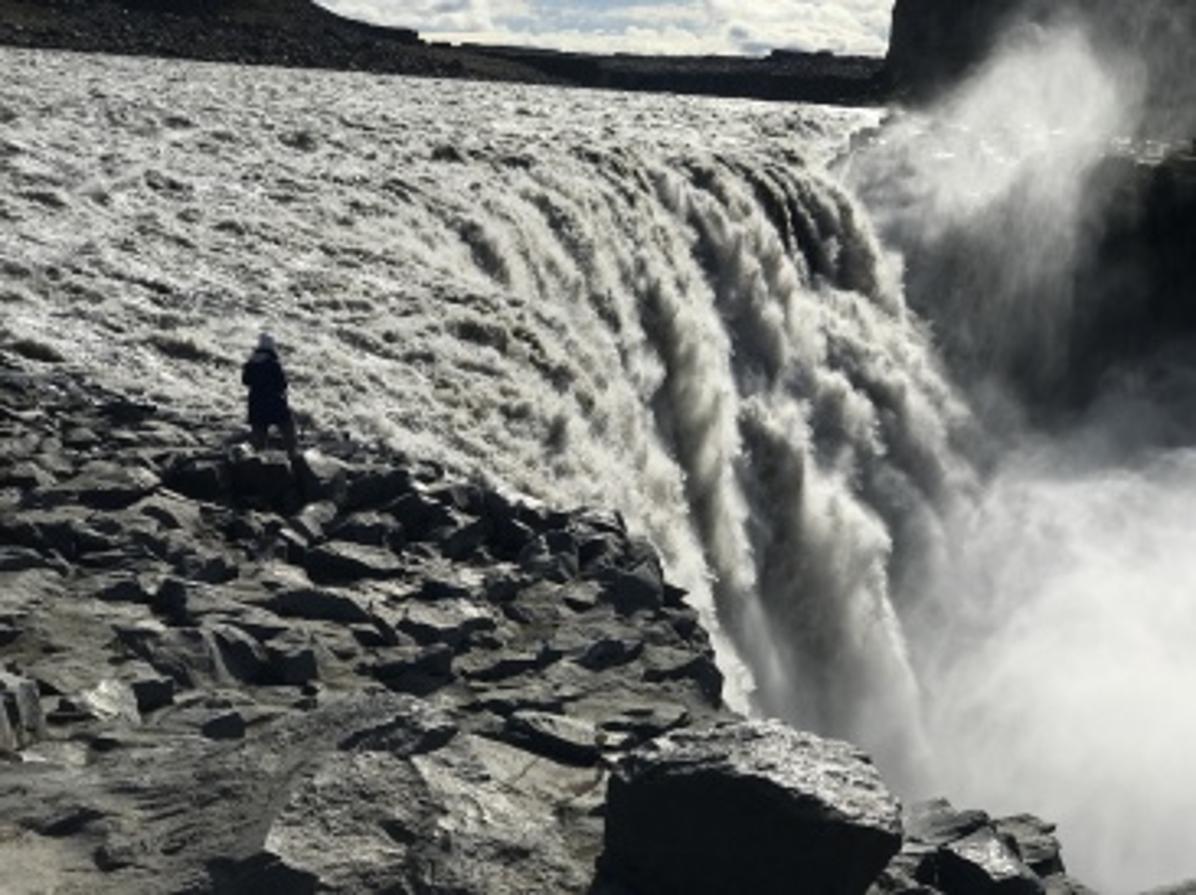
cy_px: 448
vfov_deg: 25.6
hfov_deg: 33.8
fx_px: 1968
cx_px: 598
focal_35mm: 57
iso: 20
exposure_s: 1/2660
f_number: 2.8
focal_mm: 6.6
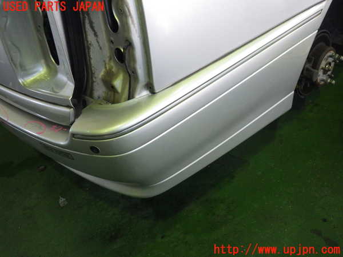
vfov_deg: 45.4
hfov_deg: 58.4
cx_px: 172
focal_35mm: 31
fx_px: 307
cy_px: 128
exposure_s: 1/50
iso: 800
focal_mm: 5.5
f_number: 2.3
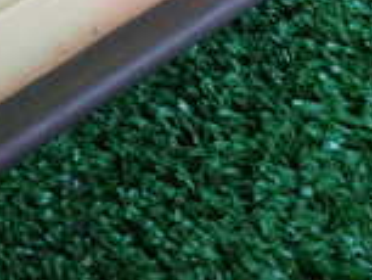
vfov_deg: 14.7
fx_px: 1054
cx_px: 107
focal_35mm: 98
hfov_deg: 19.9
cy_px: -49
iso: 125
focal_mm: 4.5
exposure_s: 1/60
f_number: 2
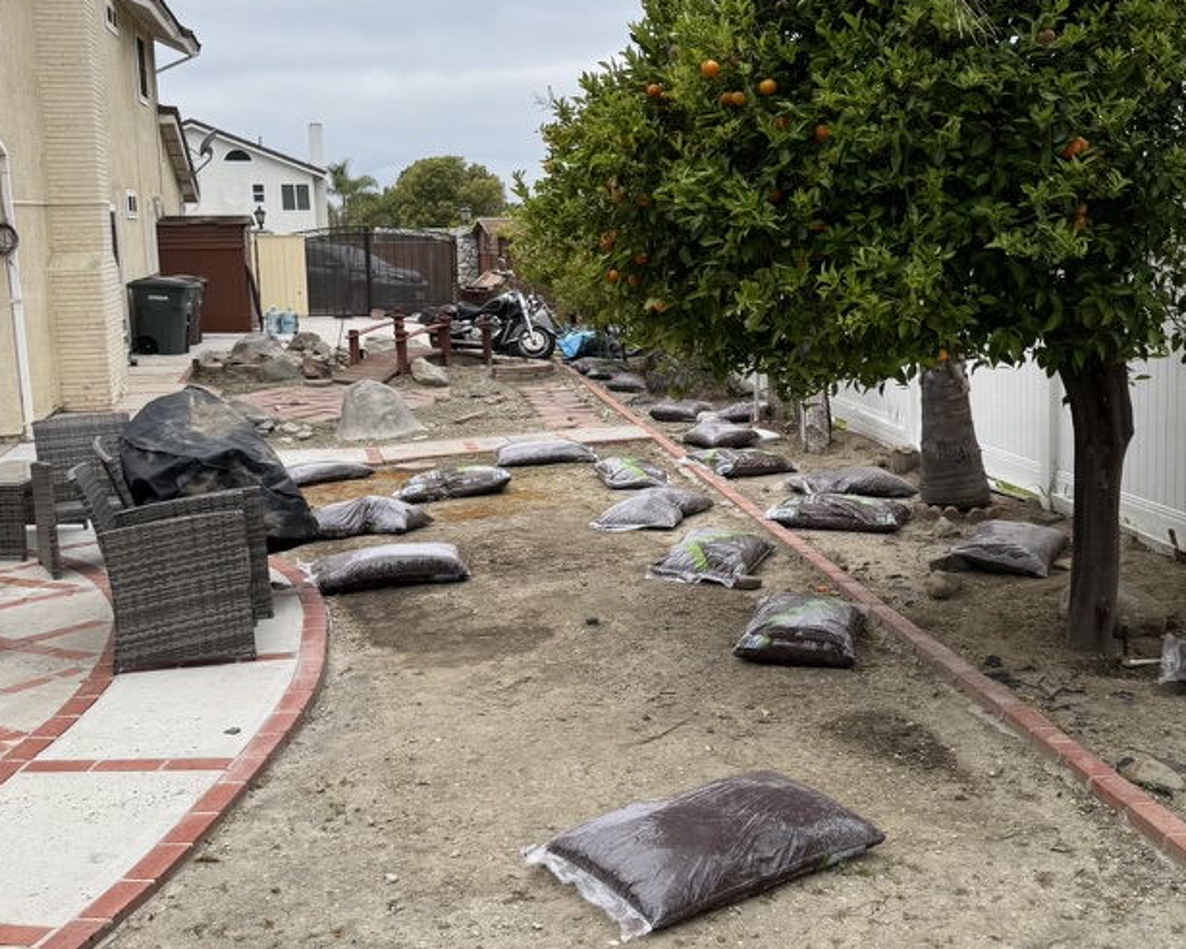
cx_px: 712
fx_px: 1369
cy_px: 407
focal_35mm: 39
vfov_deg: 38.2
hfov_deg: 46.6
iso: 80
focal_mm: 6.76
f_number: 1.78
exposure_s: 1/1238
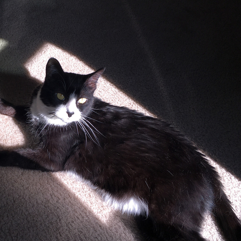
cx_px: 52
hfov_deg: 38.7
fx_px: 331
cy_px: 126
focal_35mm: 42
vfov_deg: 40.0
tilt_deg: -57.3
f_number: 2.2
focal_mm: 4.15
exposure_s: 1/318
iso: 25
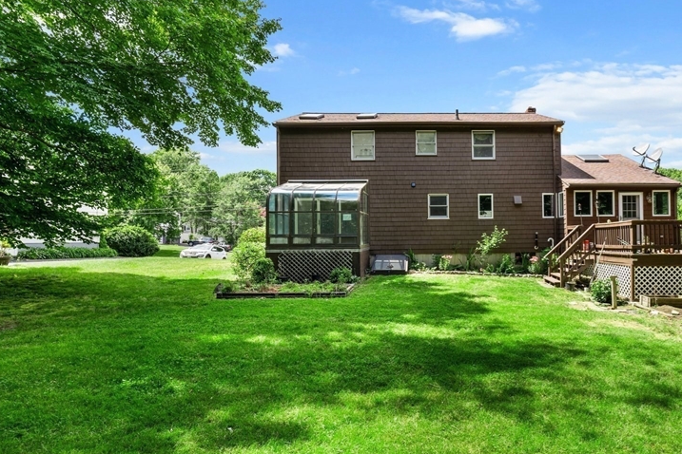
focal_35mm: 20
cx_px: 469
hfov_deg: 80.4
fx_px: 379
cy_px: 224
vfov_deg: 61.9
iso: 200
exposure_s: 1/200
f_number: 8
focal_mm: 14
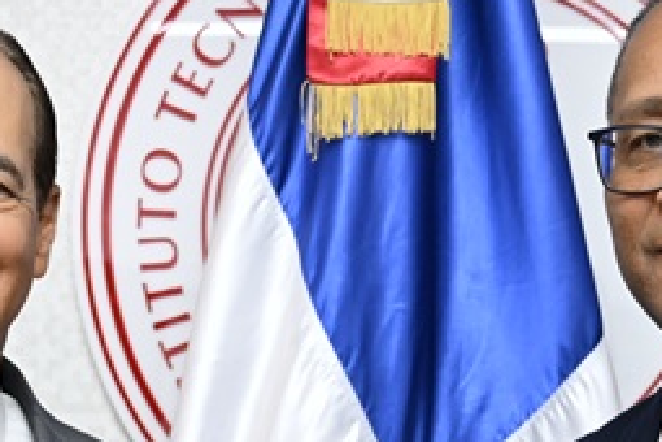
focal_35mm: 132
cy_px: 718
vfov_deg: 10.0
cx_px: 384
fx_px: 2427
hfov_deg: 15.5
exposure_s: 1/200
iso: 1000
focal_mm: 28
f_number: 3.2
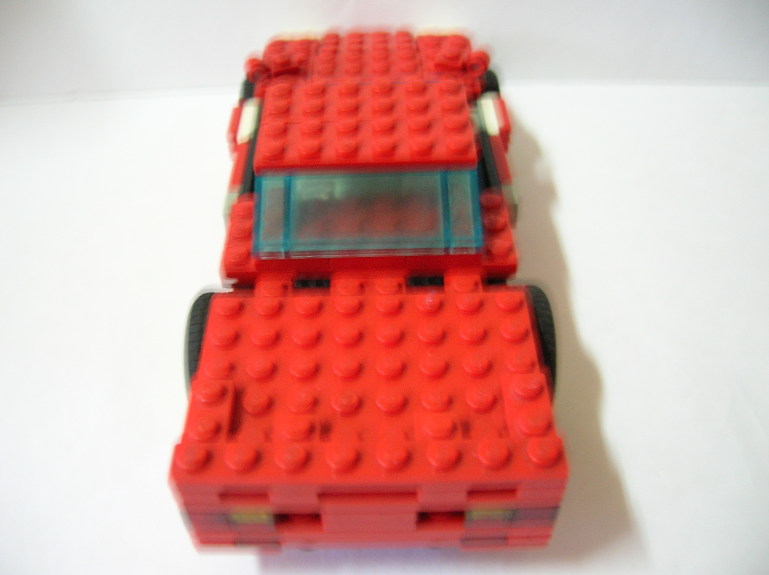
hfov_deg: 54.0
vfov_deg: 41.7
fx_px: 755
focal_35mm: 34
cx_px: 384
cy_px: 288
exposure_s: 1/2
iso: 100
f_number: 2.9
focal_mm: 5.7
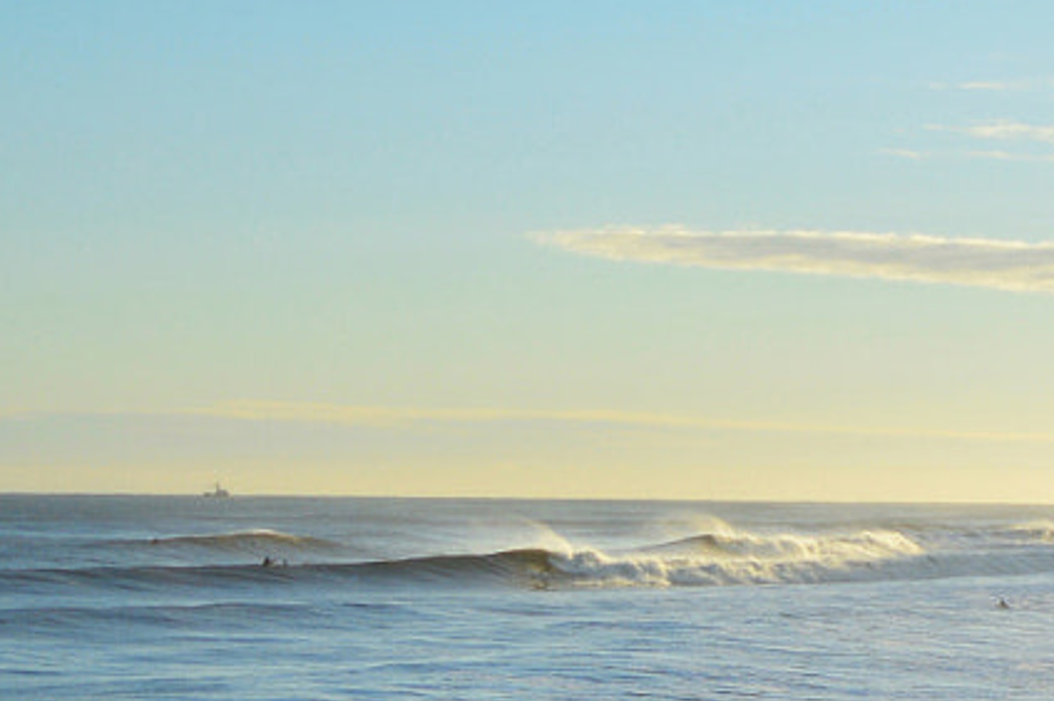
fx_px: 3979
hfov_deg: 14.4
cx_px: 1387
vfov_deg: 9.9
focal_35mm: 136
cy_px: 798
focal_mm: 24
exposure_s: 1/320
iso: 100
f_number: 4.5
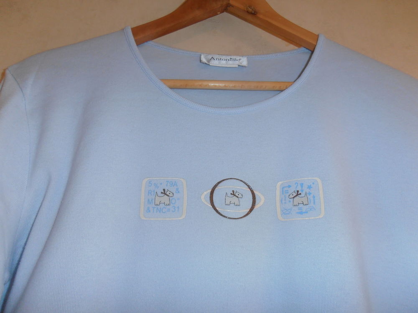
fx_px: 290
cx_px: 209
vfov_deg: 56.8
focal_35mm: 24
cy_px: 156
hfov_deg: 71.6
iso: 125
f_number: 3
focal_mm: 4.2
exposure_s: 1/30
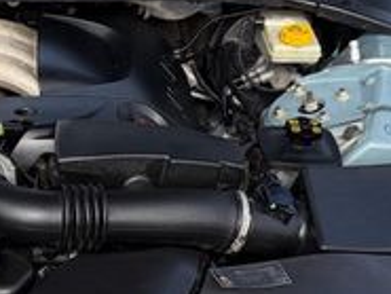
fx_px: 938
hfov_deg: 22.9
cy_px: 321
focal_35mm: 83
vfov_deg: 17.2
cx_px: 27
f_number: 1.78
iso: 100
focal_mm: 6.76
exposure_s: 1/1410
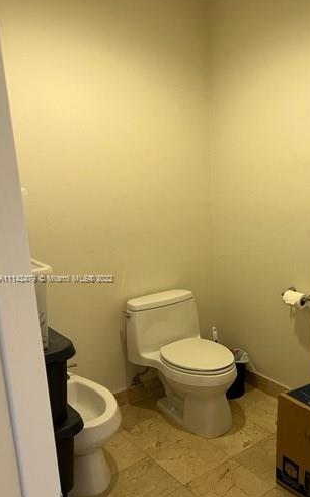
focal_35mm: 36
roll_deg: +1.7
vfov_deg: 53.9
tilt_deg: -14.4
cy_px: 279
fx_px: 487
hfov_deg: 34.4
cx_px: 240
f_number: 1.5
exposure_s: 1/60
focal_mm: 5.7
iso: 100
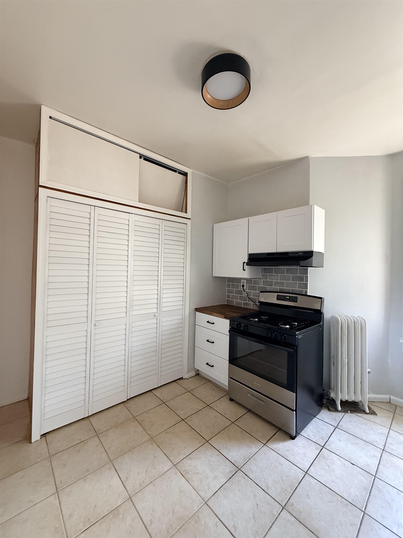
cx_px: 202
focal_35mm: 14
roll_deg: -1.4
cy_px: 269
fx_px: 217
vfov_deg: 102.1
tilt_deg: +1.2
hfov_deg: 85.7
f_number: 2.2
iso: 500
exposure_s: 1/60
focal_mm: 2.22
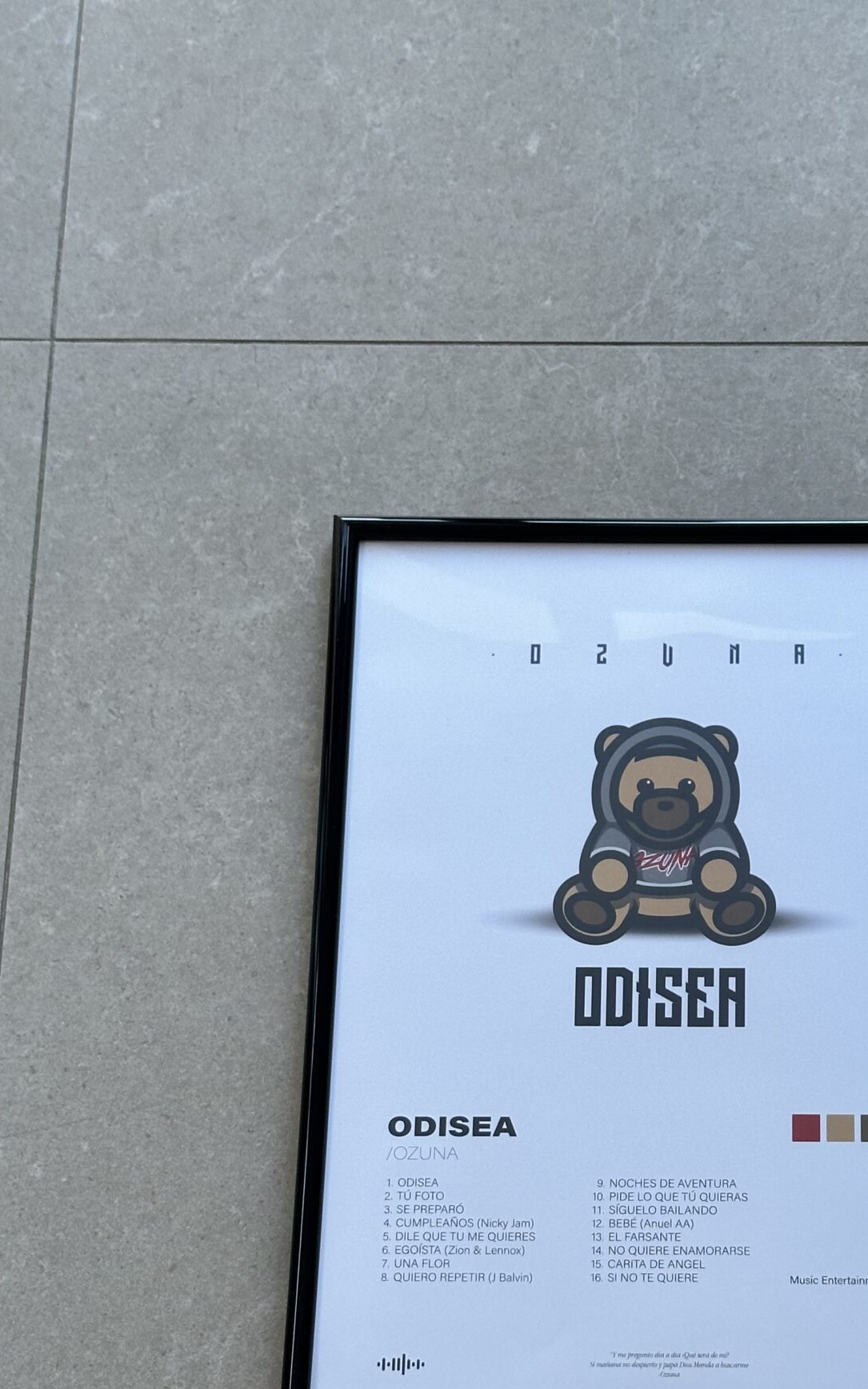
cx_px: 710
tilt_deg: -71.4
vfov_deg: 27.2
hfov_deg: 17.2
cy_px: 988
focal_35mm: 75
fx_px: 2840
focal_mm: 6.86
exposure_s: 1/121
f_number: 1.78
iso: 80
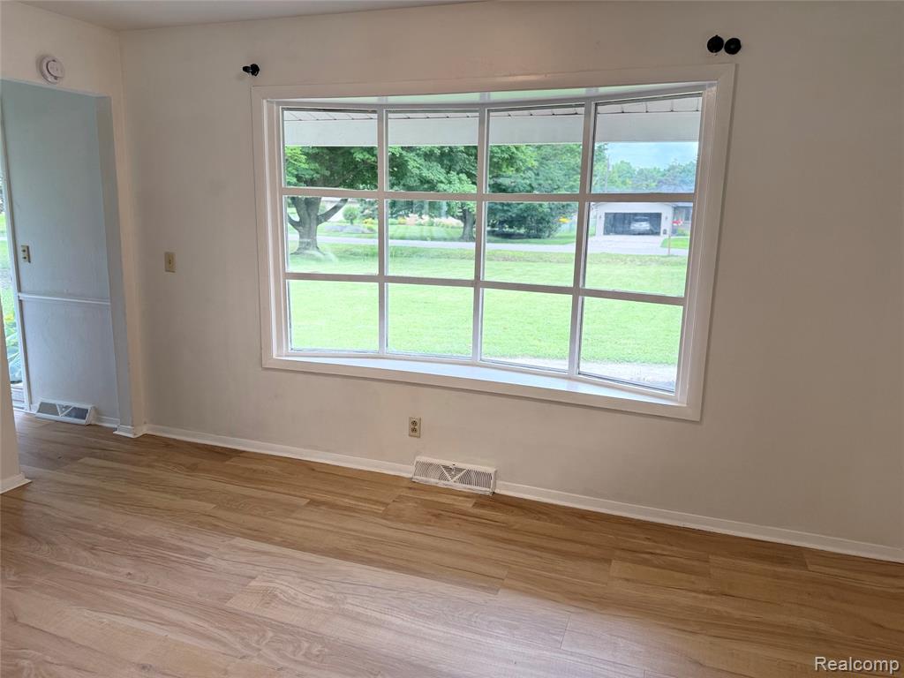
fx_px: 627
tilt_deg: -11.1
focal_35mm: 24
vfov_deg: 56.8
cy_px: 339
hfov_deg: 71.6
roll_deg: -1.4
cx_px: 452
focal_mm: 6.76
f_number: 1.78
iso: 64
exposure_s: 1/161
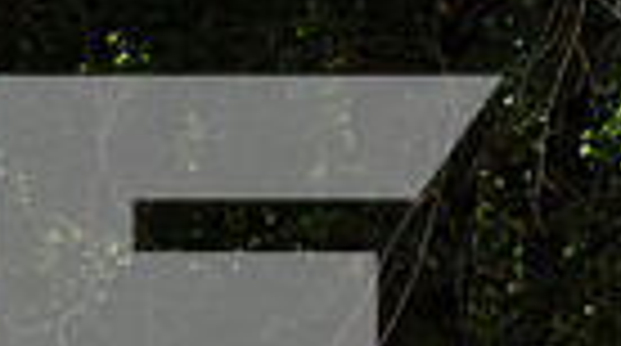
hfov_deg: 10.4
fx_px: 3123
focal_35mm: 190
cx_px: -630
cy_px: 861
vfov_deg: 6.1
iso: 800
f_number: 8
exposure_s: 1/250
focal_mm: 43
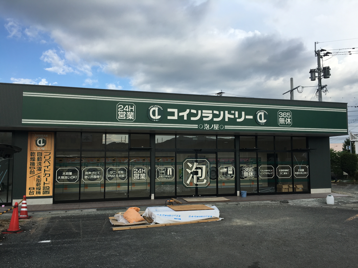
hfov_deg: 61.7
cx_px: 179
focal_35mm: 29
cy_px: 134
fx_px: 300
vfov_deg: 48.2
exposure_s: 1/1166
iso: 25
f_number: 2.2
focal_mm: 4.15
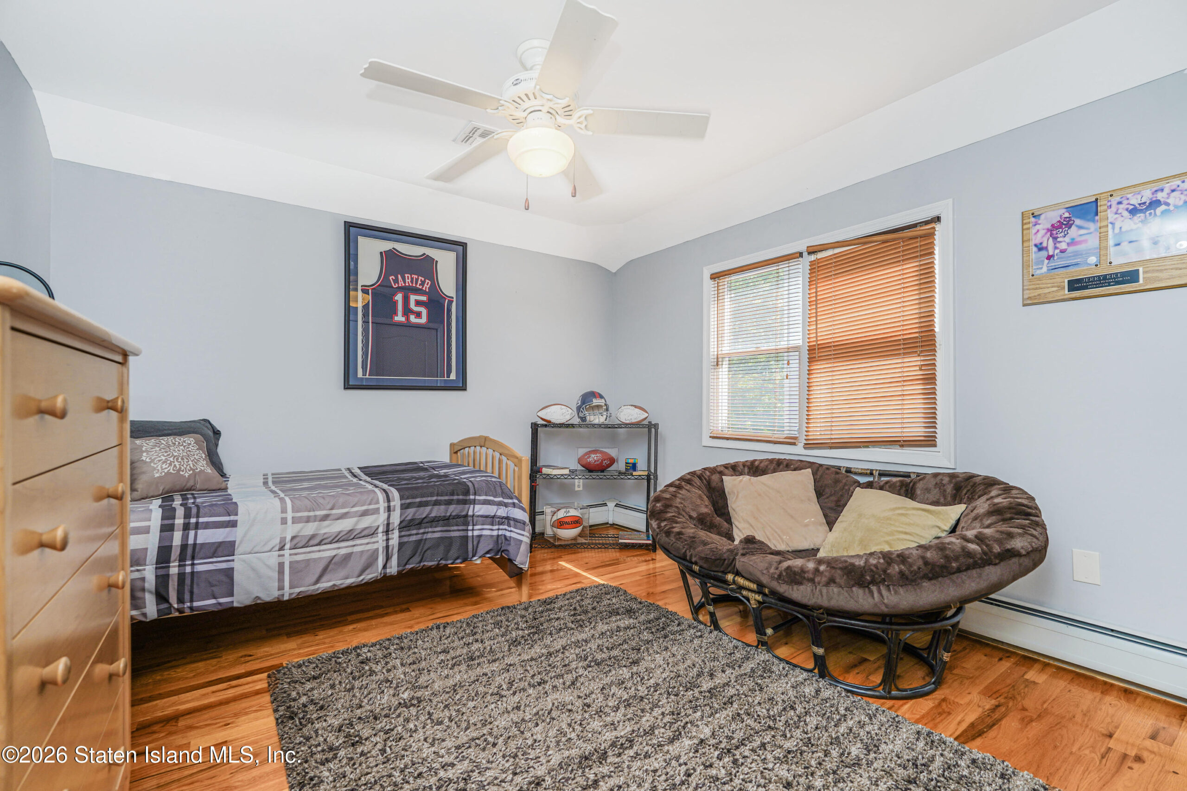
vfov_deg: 73.8
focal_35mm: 16
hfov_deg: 96.7
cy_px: 396
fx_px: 528
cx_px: 594
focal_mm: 16
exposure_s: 1/40
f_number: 4.5
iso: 64
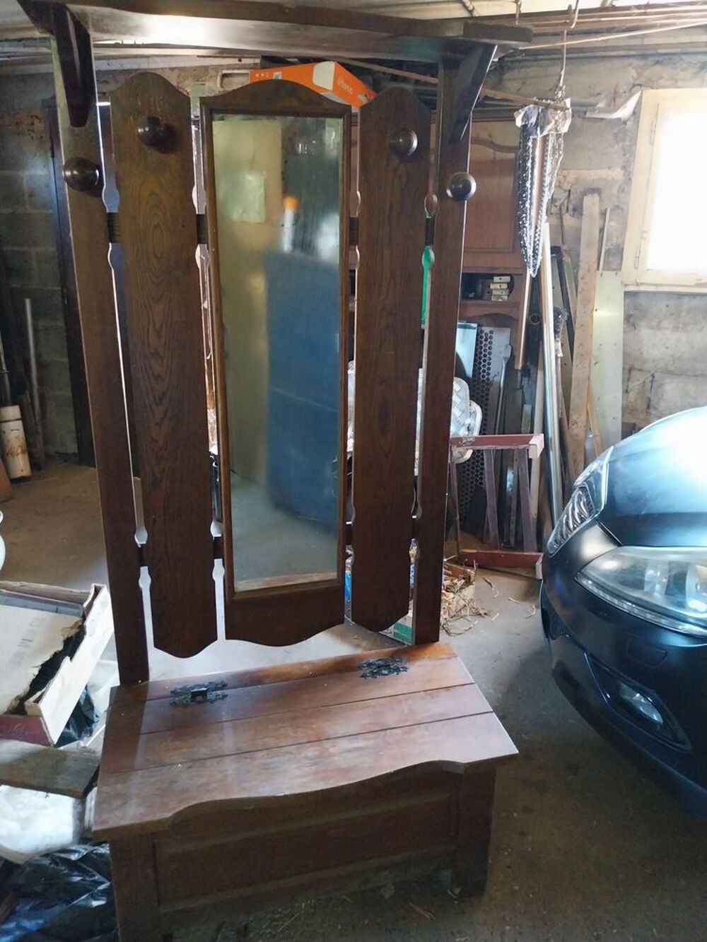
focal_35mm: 26
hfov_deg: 53.1
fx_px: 708
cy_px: 471
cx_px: 354
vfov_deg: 67.3
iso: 800
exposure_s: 1/25
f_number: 1.8
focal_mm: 4
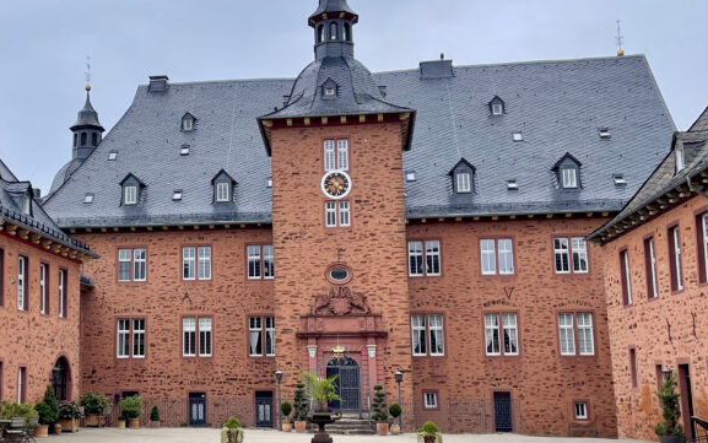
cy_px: 226
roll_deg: -0.5
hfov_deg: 41.5
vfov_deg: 27.4
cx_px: 183
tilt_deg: +8.7
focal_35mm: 47
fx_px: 907
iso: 32
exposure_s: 1/1339
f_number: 1.6
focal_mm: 5.1
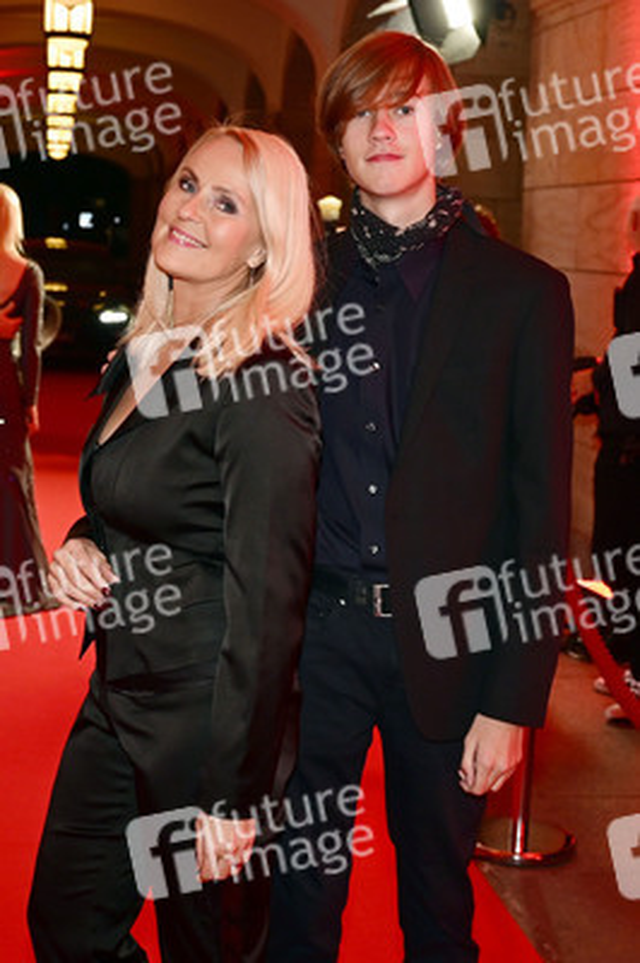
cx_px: 320
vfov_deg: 50.7
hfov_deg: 35.0
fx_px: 1015
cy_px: 482
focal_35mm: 38
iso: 1250
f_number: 5.6
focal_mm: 38
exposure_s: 1/200
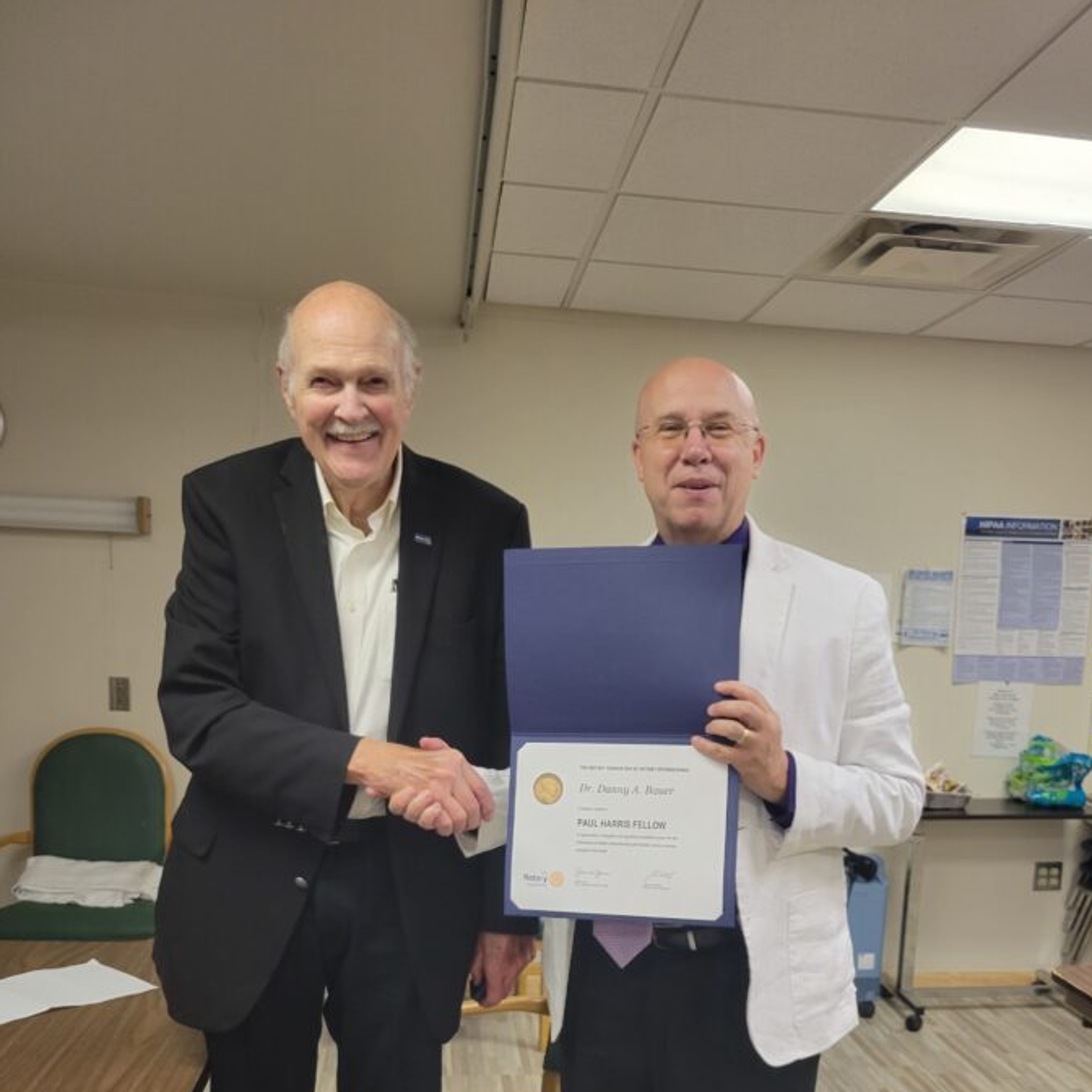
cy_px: 817
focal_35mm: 35
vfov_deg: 45.6
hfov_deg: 47.2
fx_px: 1249
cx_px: 595
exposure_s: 1/120
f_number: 1.8
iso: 250
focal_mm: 5.4
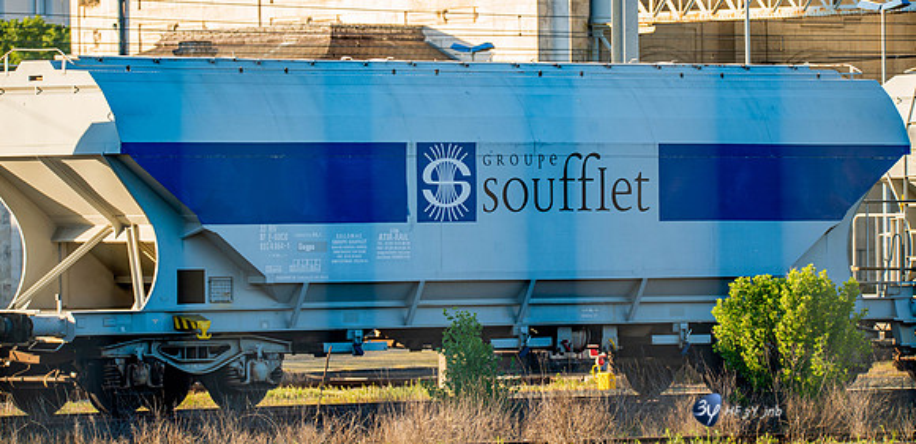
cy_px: 139
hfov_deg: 7.7
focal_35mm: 291
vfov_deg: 3.7
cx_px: 458
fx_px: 6840
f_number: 5.6
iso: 180
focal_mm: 250
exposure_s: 1/250
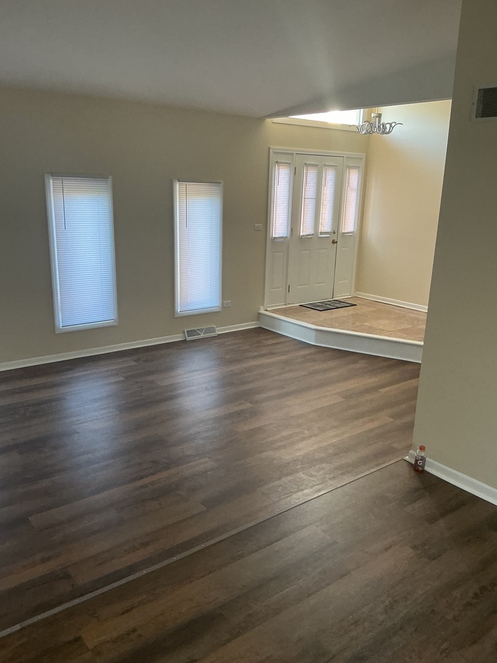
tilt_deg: -14.9
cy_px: 332
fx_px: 555
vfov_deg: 61.7
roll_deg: -0.9
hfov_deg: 48.2
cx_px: 248
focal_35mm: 29
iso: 125
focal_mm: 3
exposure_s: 1/60
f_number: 1.8
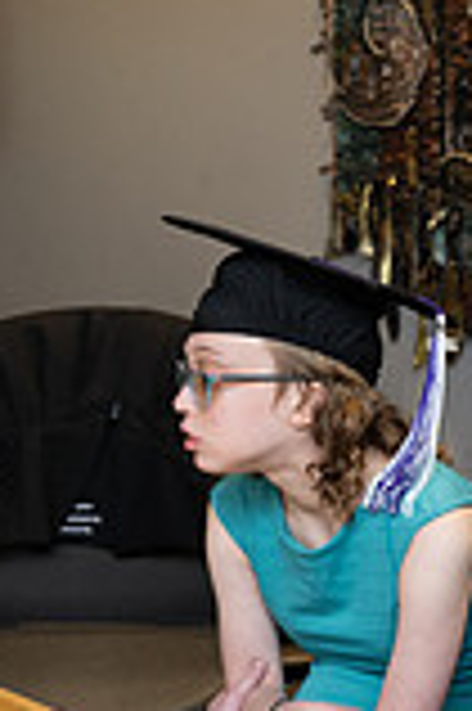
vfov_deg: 20.2
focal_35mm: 101
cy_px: 434
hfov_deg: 11.7
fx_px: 1991
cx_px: 1029
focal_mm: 27.5
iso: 1000
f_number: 5
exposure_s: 1/125
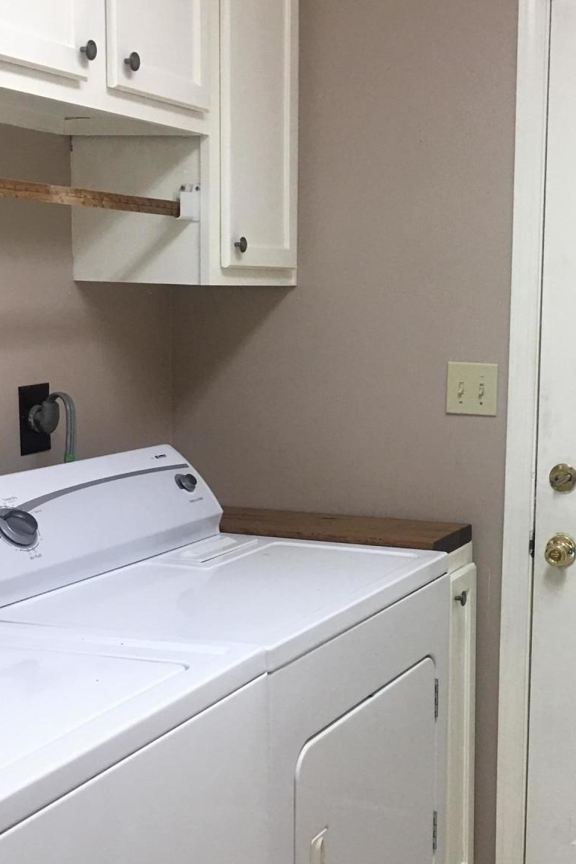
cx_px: 478
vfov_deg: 38.2
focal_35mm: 52
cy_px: 454
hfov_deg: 25.4
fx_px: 1248
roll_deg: -2.1
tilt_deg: -6.2
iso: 32
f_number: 2.2
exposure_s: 1/30
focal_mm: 4.15
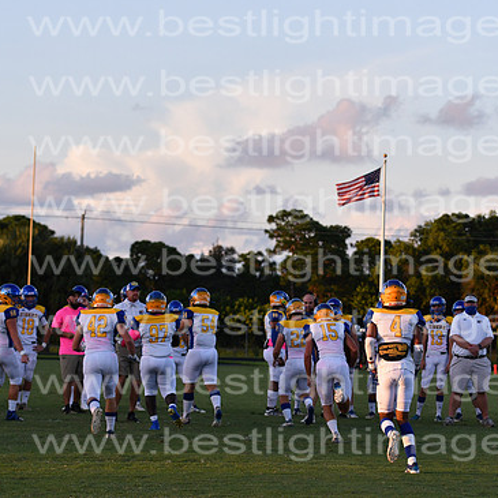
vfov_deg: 12.3
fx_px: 2311
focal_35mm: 142
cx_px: 342
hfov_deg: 12.3
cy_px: 235
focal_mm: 70
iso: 640
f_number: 4
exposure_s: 1/2500
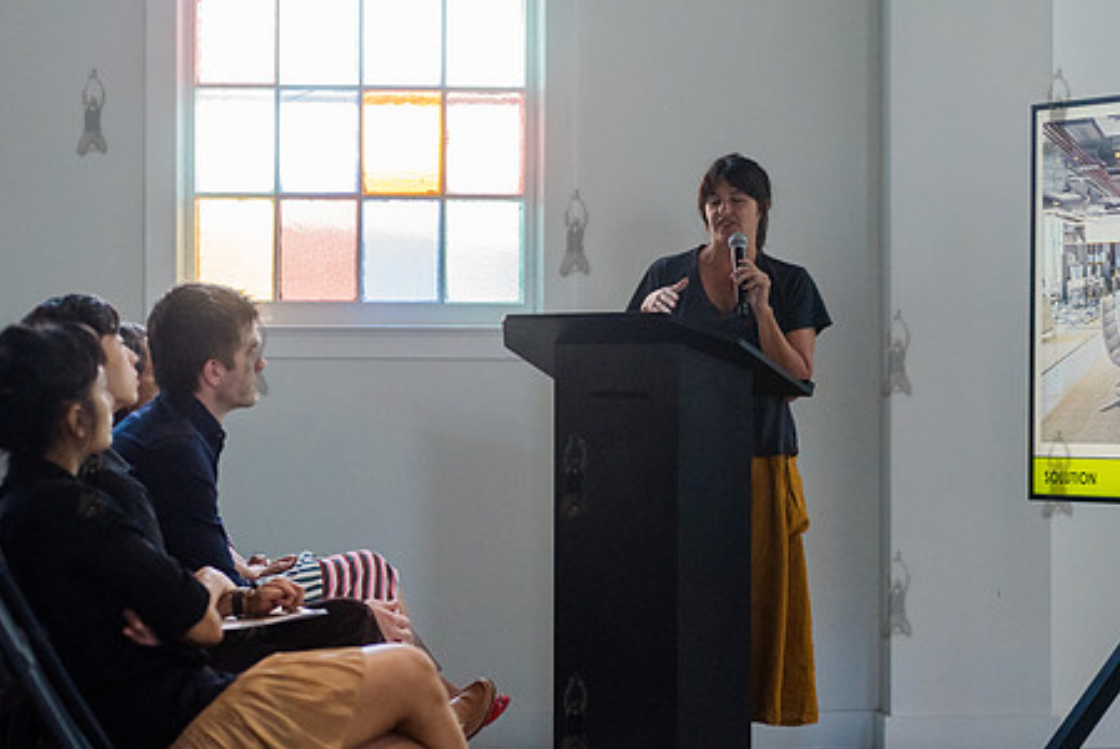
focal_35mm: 104
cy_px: 473
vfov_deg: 13.2
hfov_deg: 19.6
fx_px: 3238
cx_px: 574
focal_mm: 80
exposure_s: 1/500
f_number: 4
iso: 4000
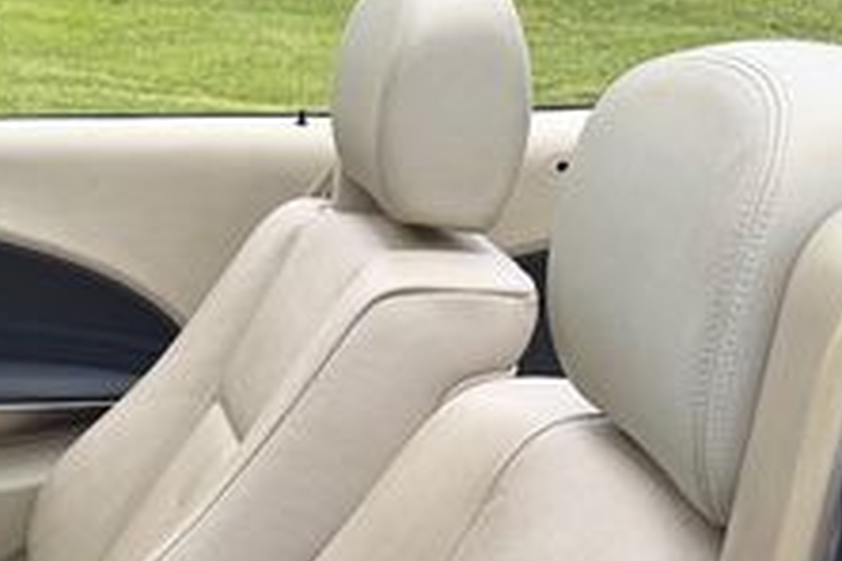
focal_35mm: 72
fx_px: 1684
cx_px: -53
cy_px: 773
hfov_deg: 26.2
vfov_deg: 17.5
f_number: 1.78
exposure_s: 1/1812
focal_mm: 6.76
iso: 80
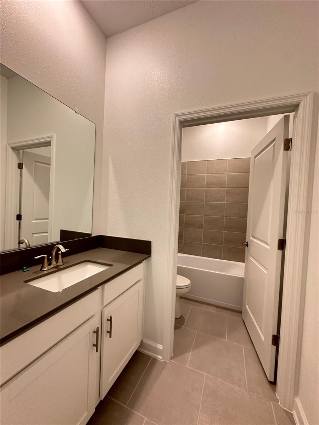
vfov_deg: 102.1
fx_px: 172
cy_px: 212
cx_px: 160
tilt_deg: -1.4
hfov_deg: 85.7
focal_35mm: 14
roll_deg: -2.2
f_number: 2.2
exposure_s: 1/60
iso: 200
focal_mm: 2.22
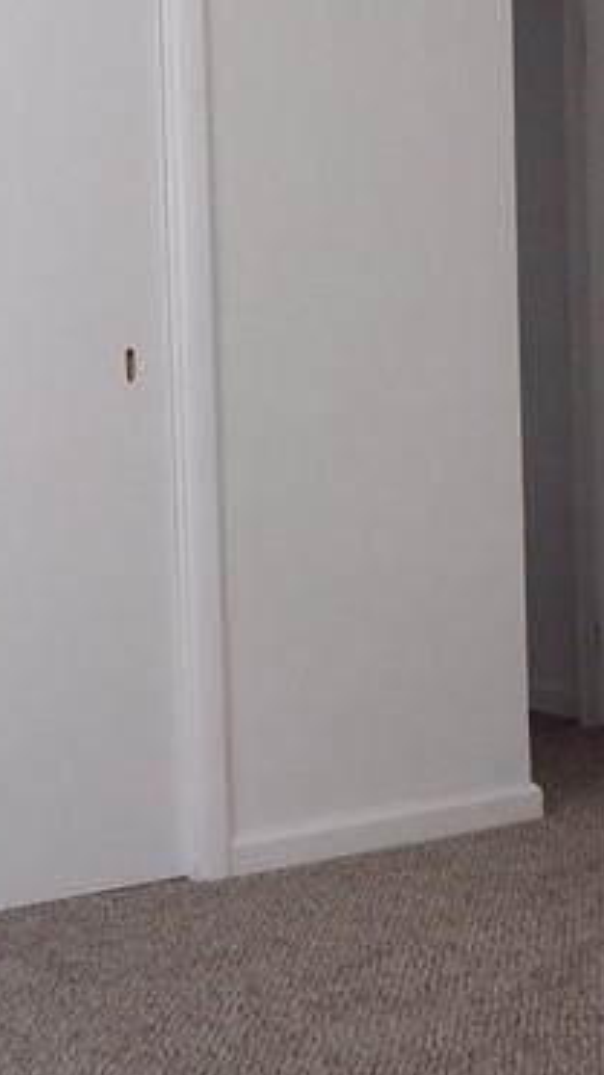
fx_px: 2052
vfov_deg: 29.3
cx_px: 286
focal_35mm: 72
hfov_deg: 16.7
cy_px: 435
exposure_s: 1/34
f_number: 3
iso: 200
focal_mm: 4.3
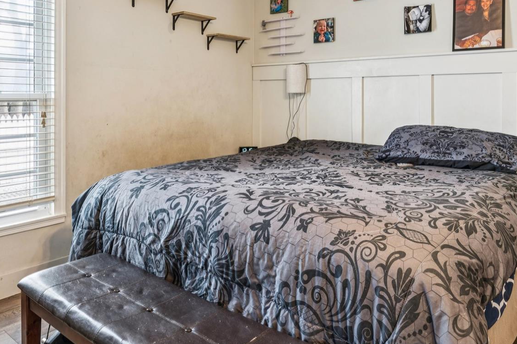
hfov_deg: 62.4
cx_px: 260
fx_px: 427
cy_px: 98
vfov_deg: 43.0
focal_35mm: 30
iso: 100
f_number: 13
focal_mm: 16.4
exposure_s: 1.6
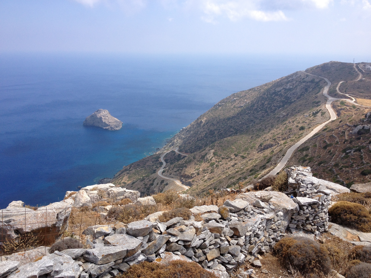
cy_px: 139
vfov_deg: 40.7
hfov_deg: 52.6
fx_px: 375
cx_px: 186
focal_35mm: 35
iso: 50
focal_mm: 4.28
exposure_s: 1/1577
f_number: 2.4
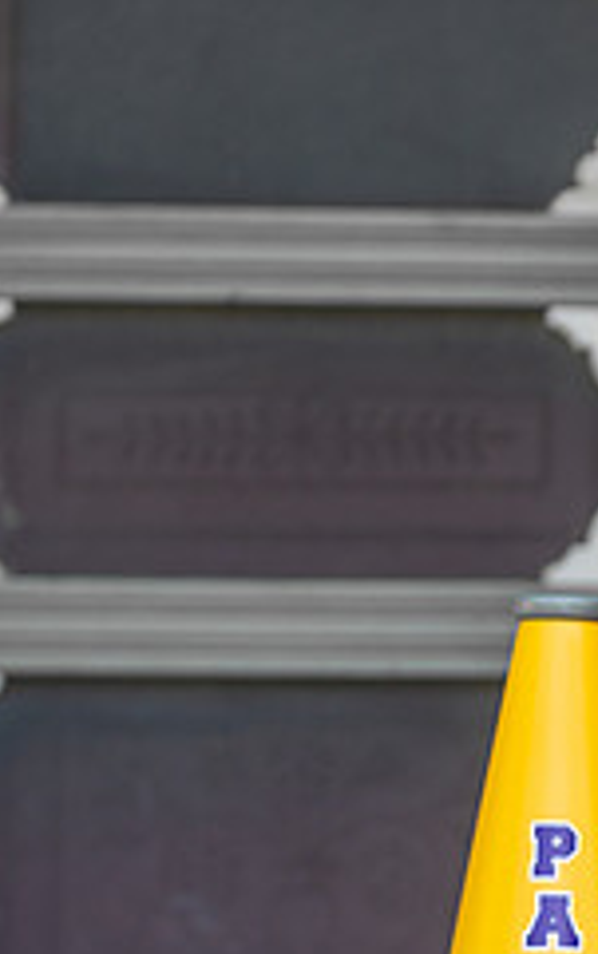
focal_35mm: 329
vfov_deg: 6.4
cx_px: 1201
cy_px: 848
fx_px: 8564
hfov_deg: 4.0
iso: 160
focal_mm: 94
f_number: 2.8
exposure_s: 1/320
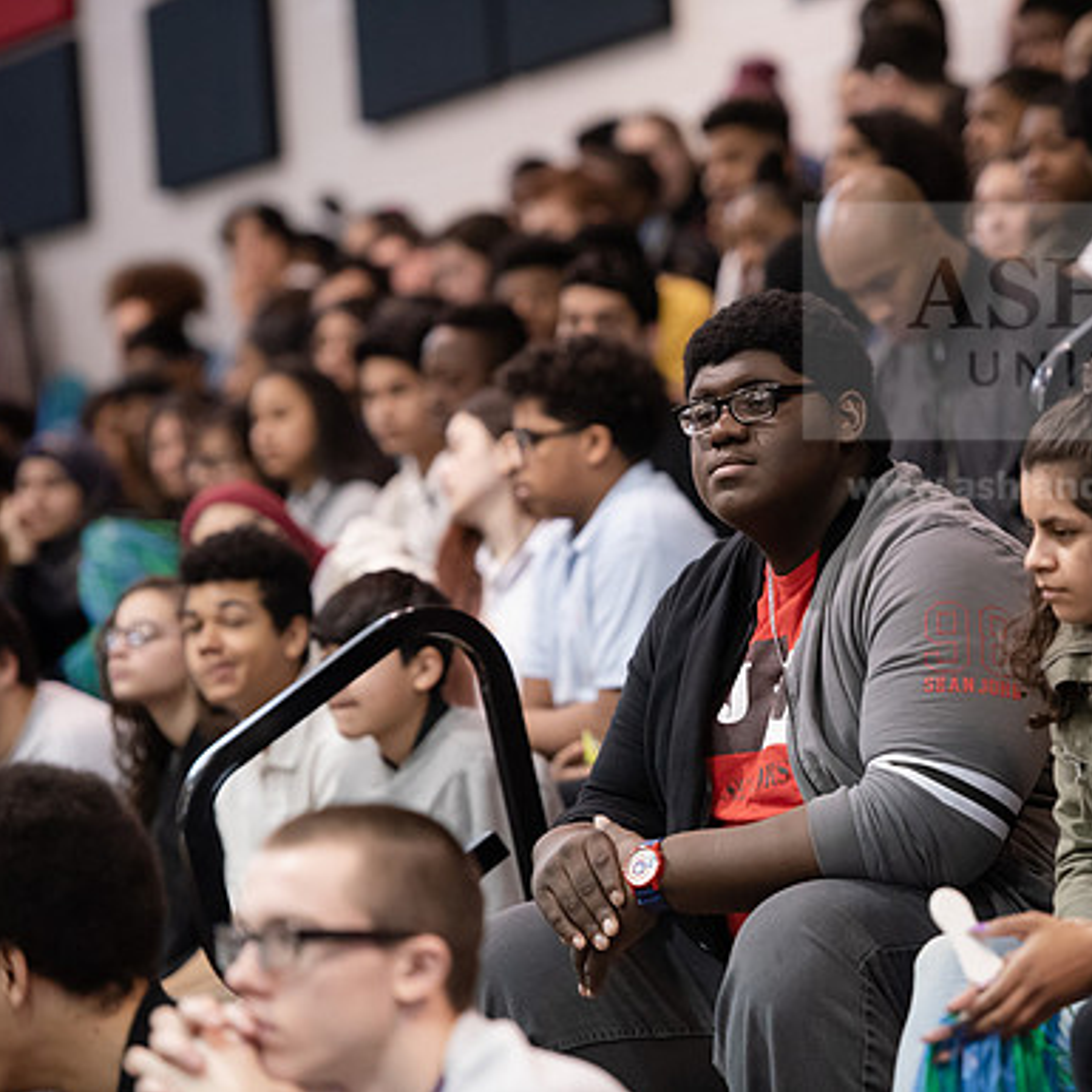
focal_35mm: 205
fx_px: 7317
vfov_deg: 8.5
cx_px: 718
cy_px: 546
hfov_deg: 8.5
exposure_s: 1/200
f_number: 2.8
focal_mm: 160
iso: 4000
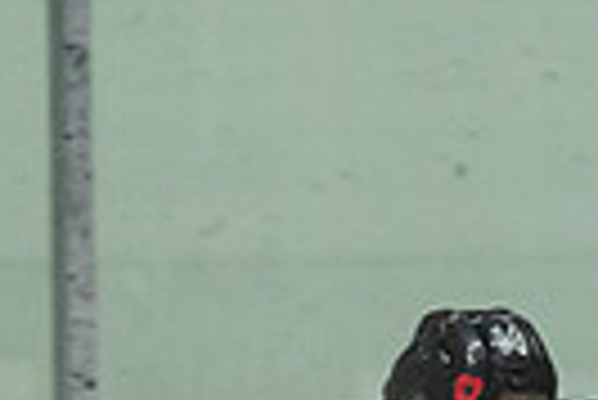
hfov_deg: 2.1
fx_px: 16696
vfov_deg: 1.4
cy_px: 613
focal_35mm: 1004
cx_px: 448
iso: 2000
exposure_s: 1/640
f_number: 3.2
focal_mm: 145
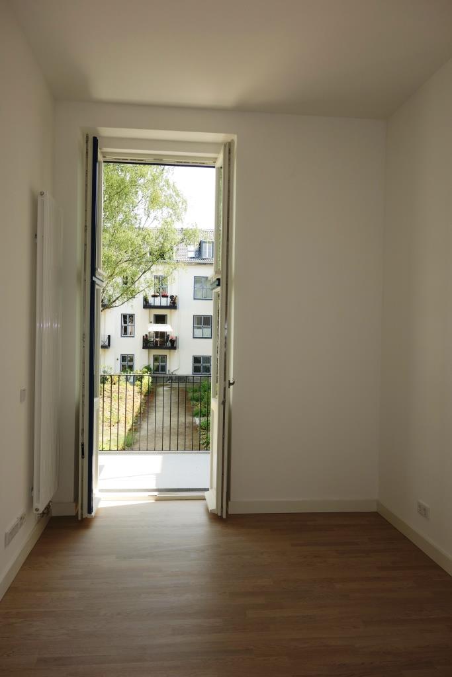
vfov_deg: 65.5
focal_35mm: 28
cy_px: 338
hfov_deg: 46.4
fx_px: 527
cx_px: 226
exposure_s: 1/125
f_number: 5.6
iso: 125
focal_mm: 10.4
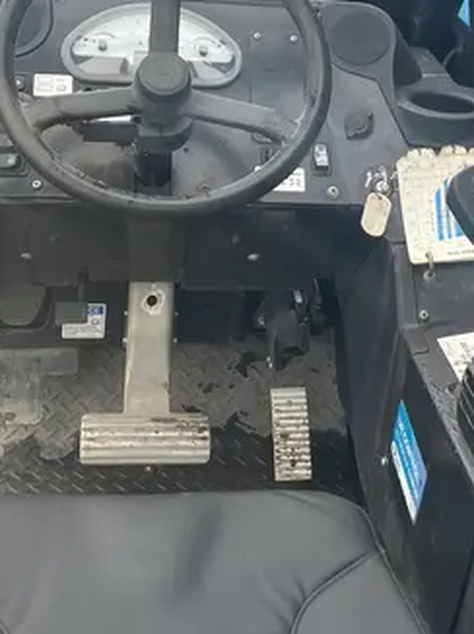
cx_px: 311
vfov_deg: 30.4
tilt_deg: -28.9
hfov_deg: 23.2
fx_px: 1152
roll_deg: -6.5
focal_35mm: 63
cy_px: 184
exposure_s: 1/121
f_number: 1.8
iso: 64
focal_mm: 3.99
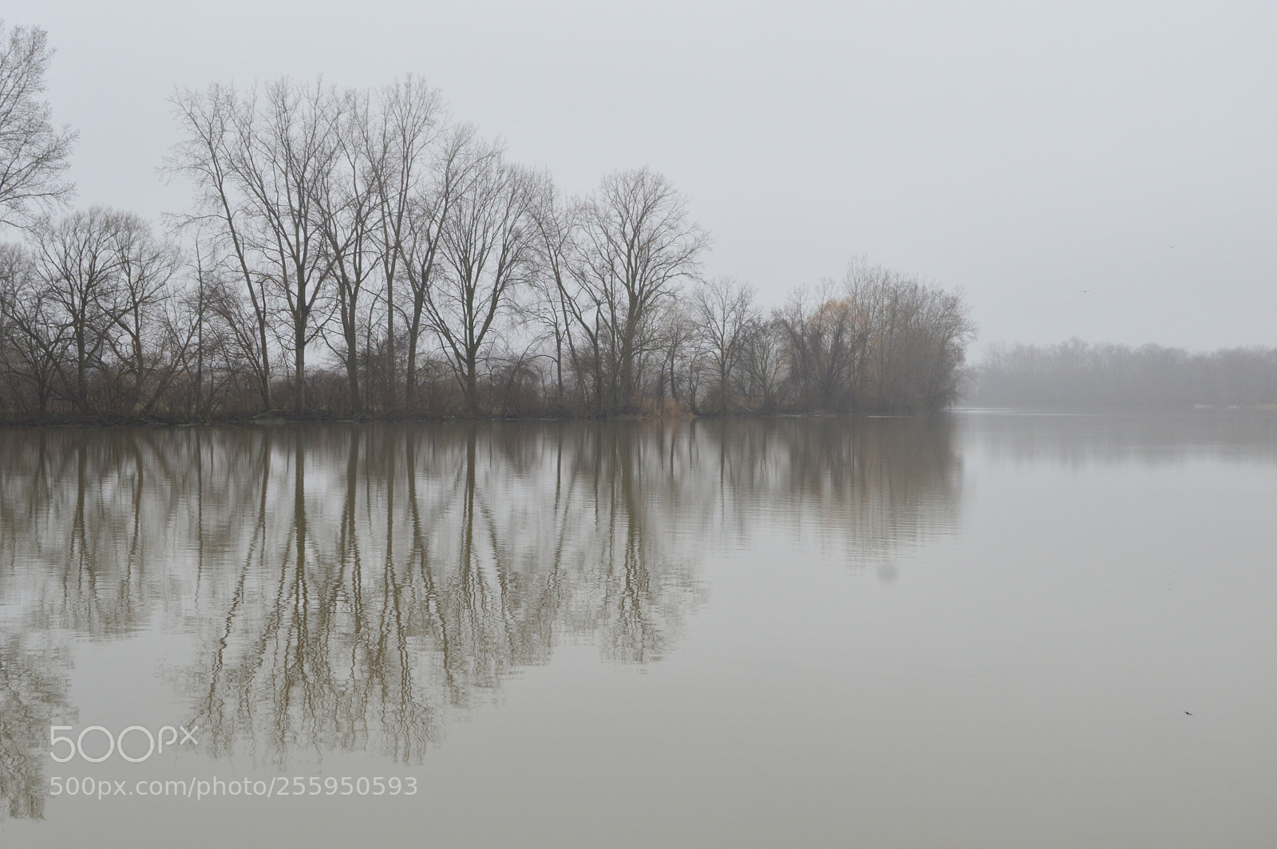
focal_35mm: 52
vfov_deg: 25.7
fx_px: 1861
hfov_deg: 37.9
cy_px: 424
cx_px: 638
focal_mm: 35
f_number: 10
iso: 400
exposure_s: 1/200
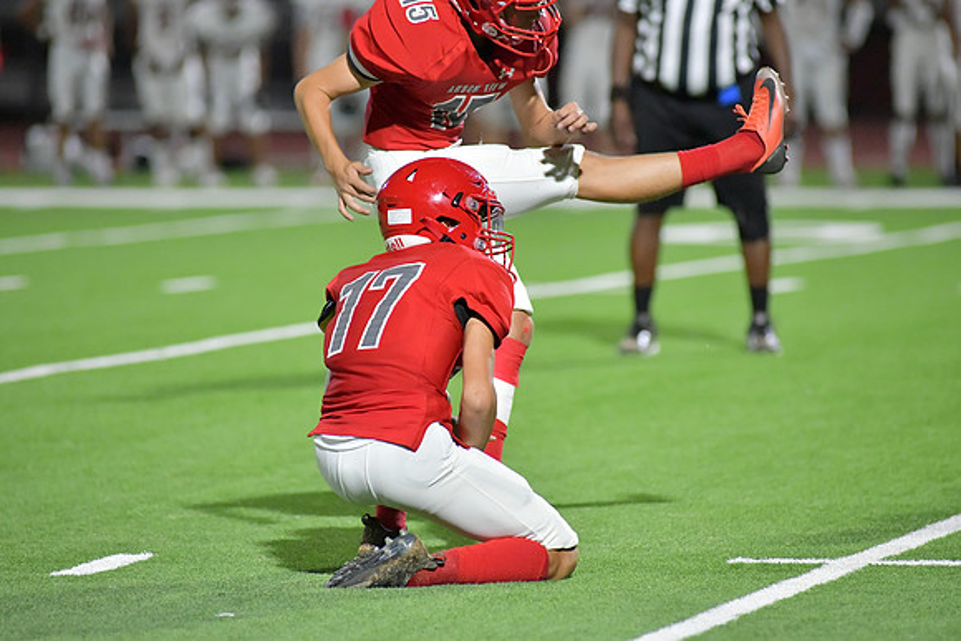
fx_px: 8010
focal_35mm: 300
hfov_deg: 6.9
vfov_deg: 4.6
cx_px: 480
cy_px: 320
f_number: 4
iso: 9000
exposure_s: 1/1250
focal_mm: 300
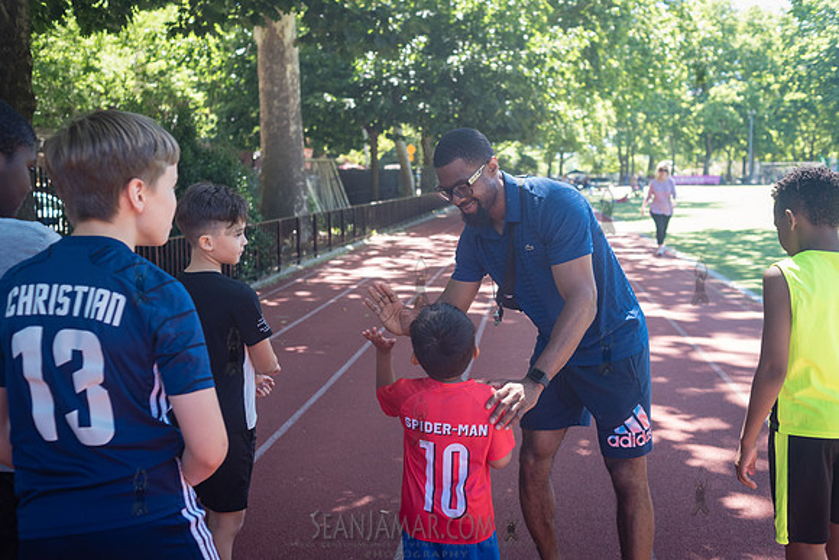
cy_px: 280
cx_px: 420
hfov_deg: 54.4
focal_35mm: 35
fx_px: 816
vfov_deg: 37.9
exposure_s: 1/1000
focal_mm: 35
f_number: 3.5
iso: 1000
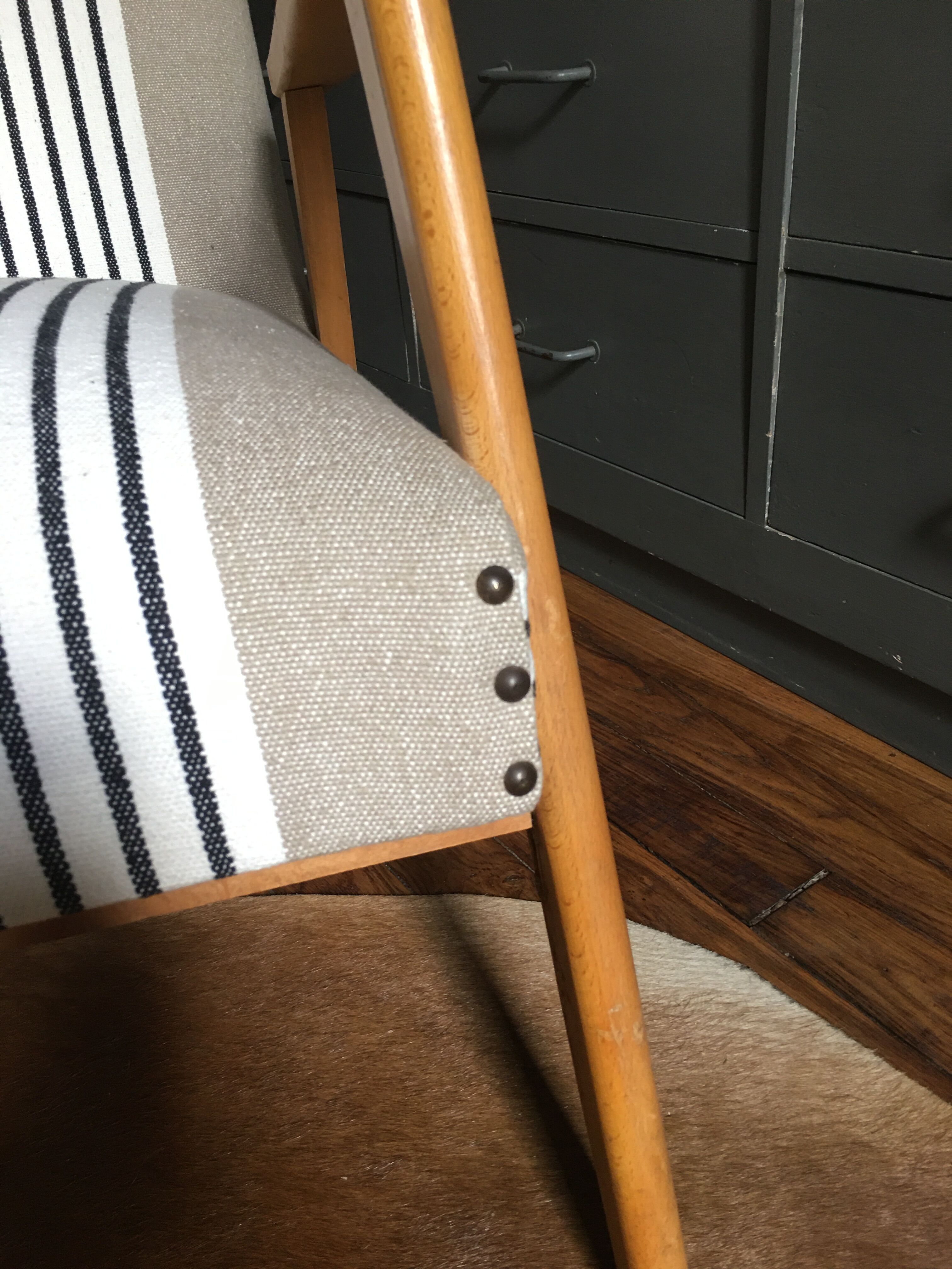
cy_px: 634
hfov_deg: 48.2
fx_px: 1063
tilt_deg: -29.6
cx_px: 476
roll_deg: +5.0
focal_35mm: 29
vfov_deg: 61.7
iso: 64
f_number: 2.2
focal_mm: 4.15
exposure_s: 1/17
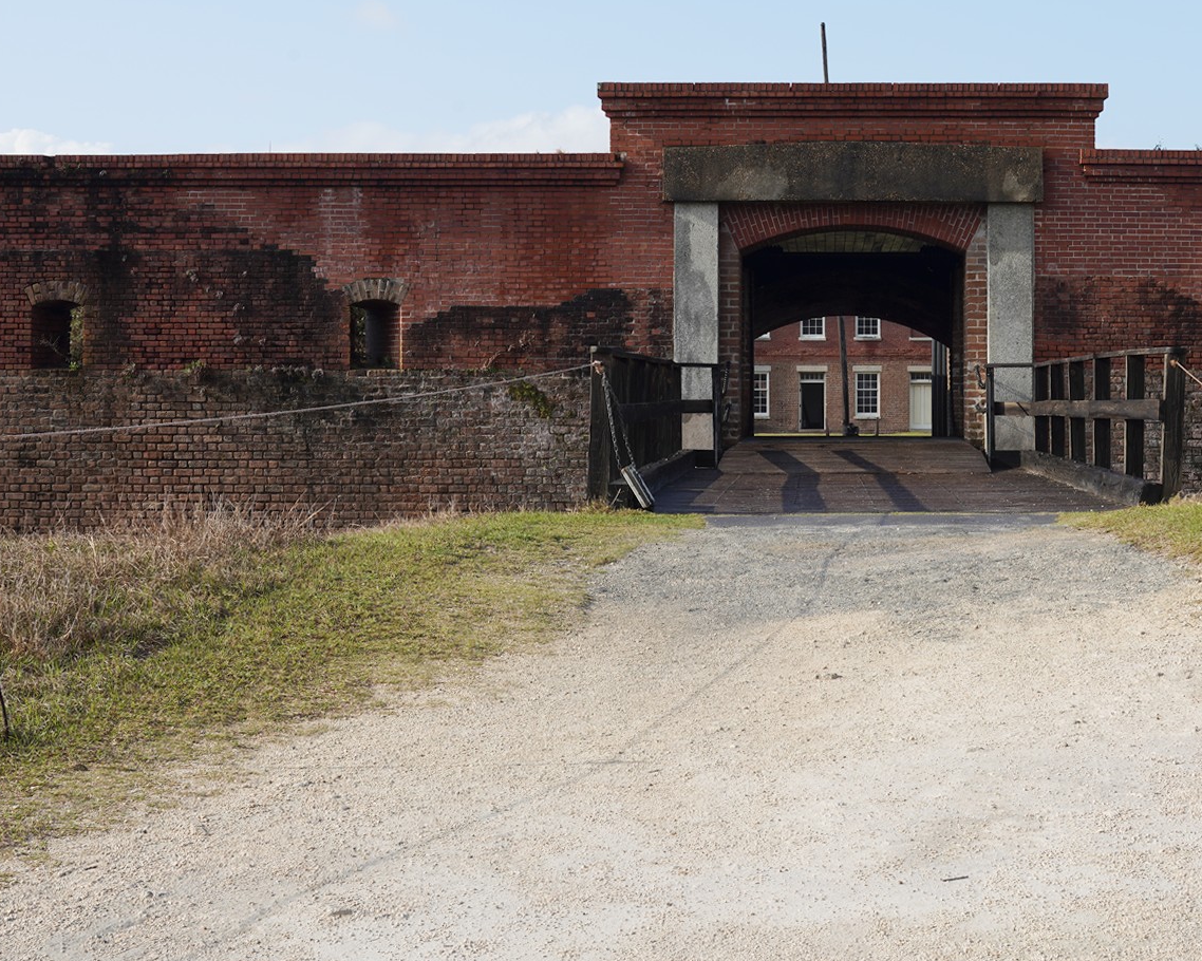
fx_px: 2348
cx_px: 839
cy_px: 321
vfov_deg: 23.0
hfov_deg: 28.5
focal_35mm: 66
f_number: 14
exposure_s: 1/100
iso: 100
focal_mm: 40
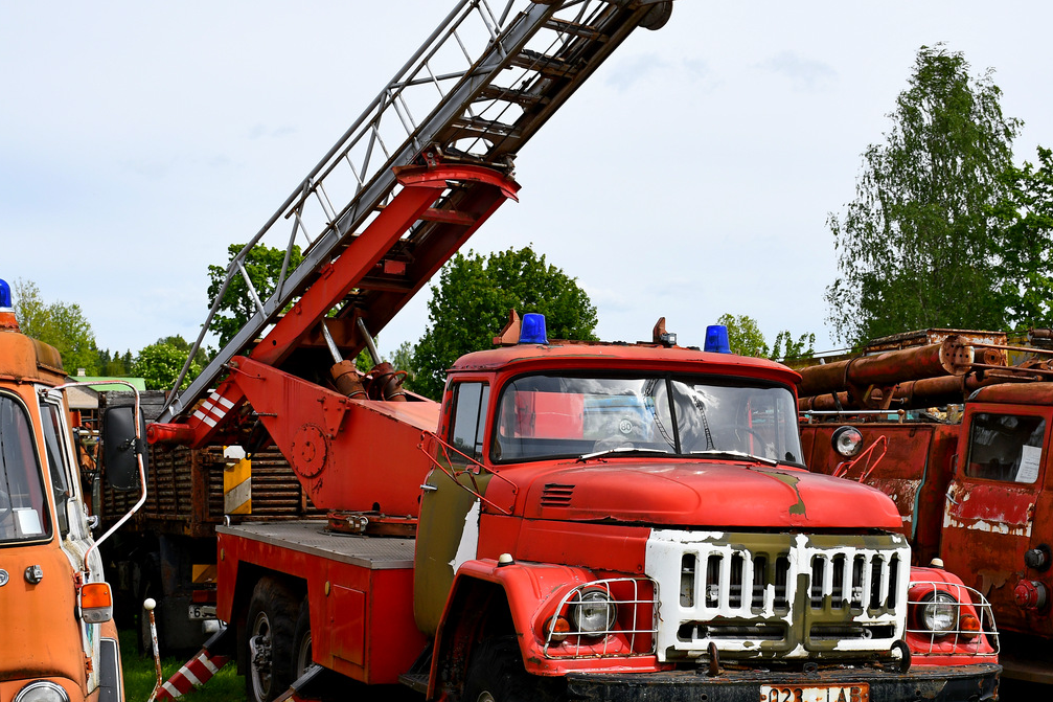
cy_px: 452
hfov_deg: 32.3
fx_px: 1813
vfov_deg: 21.8
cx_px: 639
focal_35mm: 62
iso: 200
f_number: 6.3
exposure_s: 1/800
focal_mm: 32
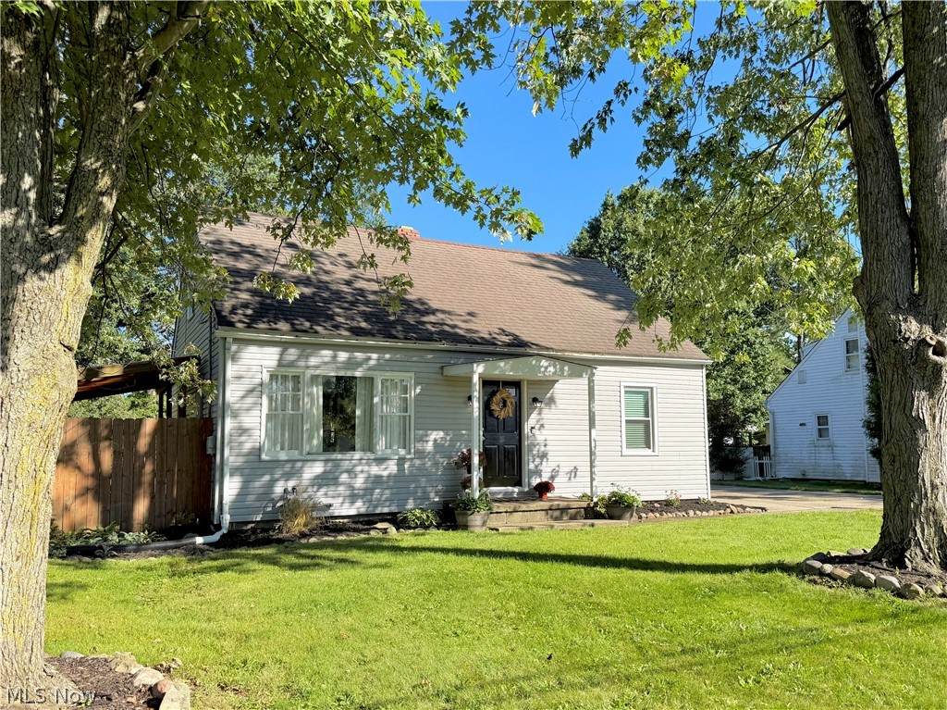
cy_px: 355
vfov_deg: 56.8
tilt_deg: +5.2
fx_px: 656
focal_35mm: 24
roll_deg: +1.1
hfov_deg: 71.6
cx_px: 474
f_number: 1.78
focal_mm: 6.76
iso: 80
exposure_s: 1/2525
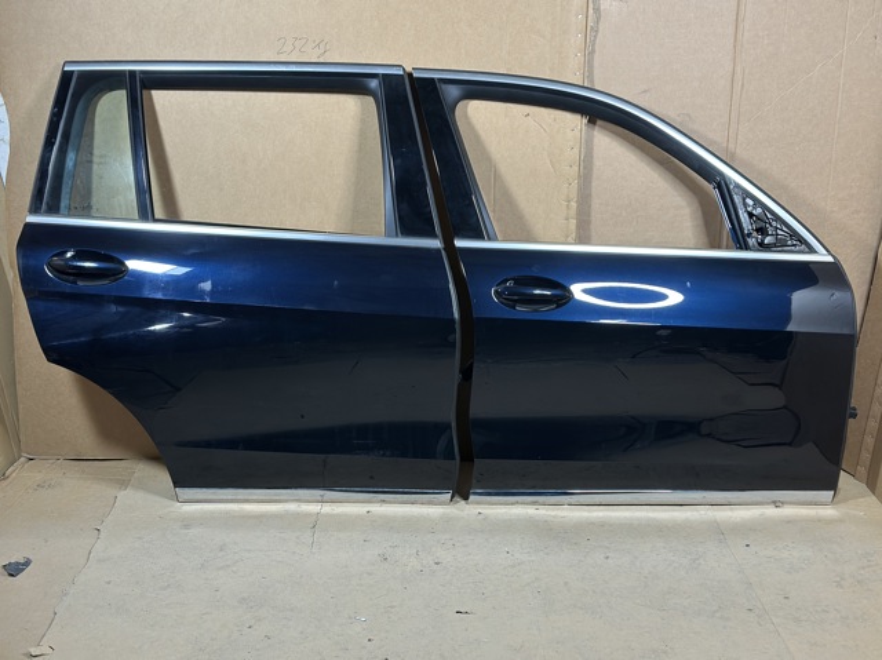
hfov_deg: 39.7
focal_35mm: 48
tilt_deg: -17.4
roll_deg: -0.7
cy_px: 330
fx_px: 1222
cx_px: 441
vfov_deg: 30.2
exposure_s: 1/50
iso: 250
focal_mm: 6.86
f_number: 1.78
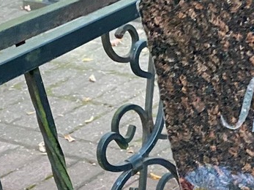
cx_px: 405
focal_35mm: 108
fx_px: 792
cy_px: 243
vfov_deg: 13.2
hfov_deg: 16.3
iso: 500
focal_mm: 4.25
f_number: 1.8
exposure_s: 1/48
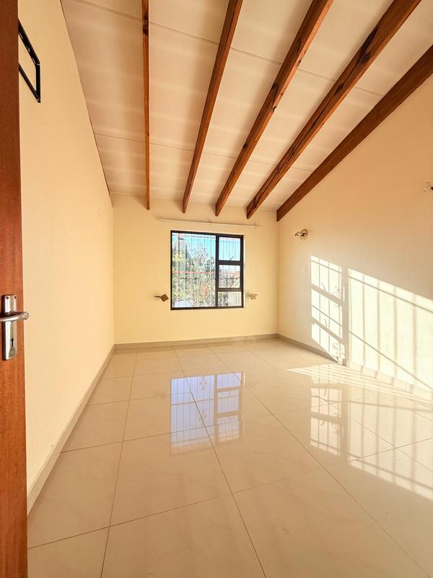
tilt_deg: -0.4
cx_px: 216
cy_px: 289
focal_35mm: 14
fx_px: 233
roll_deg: +0.8
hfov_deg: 85.7
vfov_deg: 102.1
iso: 64
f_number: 2.2
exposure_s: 1/430
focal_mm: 2.22
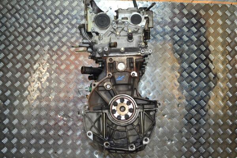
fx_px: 257
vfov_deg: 34.2
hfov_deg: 49.6
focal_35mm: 39
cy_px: 79
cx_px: 118
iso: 900
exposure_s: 1/60
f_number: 4.2
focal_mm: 26
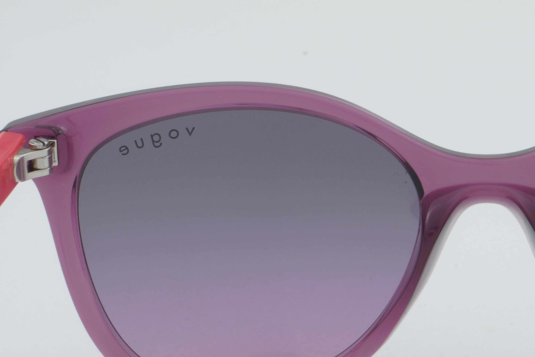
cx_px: 487
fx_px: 2066
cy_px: 240
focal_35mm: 139
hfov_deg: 14.6
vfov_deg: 9.9
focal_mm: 50
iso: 100
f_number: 29
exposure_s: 1/4
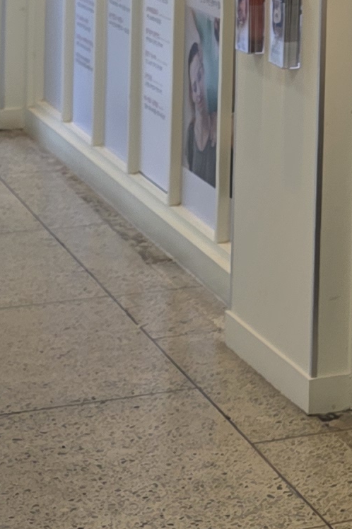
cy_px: -156
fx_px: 1879
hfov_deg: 10.0
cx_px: 665
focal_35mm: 128
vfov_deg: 15.3
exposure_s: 1/120
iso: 50
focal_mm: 6.3
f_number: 1.7
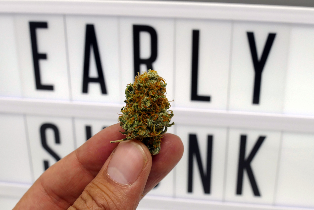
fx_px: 515
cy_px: 105
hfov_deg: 33.9
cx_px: 157
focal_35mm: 59
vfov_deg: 23.0
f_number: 7.1
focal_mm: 21.41
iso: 320
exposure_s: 1/80
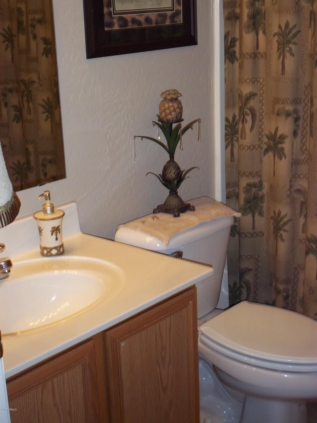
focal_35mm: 57
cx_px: 158
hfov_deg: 25.7
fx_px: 696
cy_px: 212
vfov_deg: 33.8
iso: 160
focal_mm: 10.1
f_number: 3.9
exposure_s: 1/40
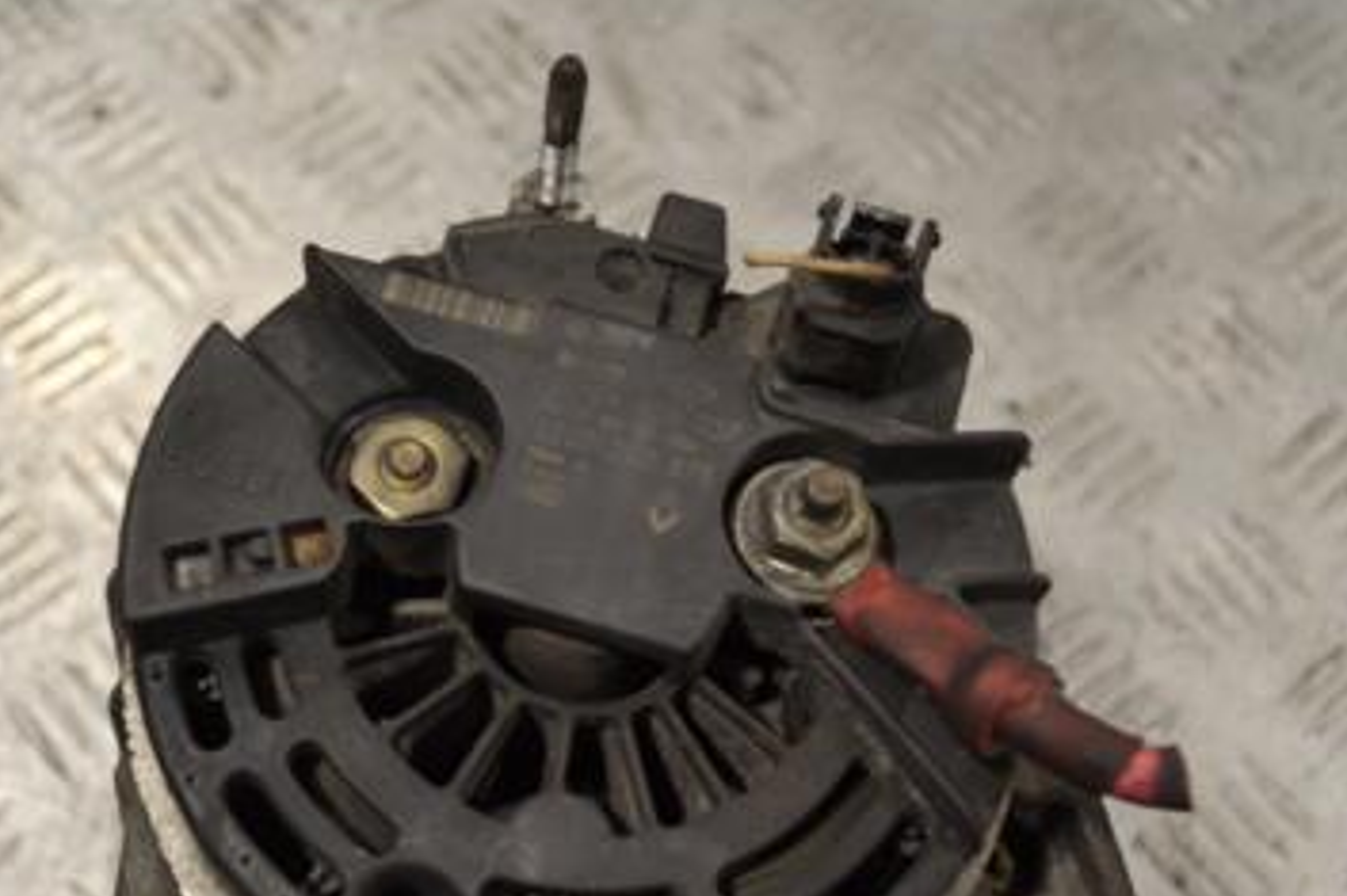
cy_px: 599
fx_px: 1907
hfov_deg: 38.6
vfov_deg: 26.3
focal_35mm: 51
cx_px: 488
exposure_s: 1/50
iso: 100
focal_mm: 20
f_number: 3.8
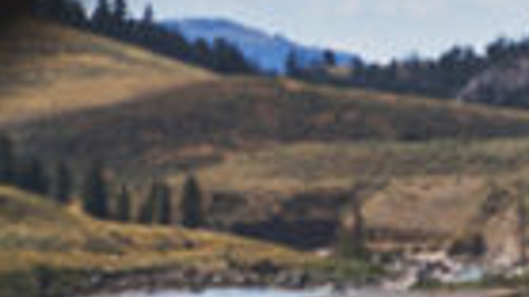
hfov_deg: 6.7
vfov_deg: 3.8
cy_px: 657
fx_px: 4444
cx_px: 883
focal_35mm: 317
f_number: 4.5
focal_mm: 75
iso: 100
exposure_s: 1/800
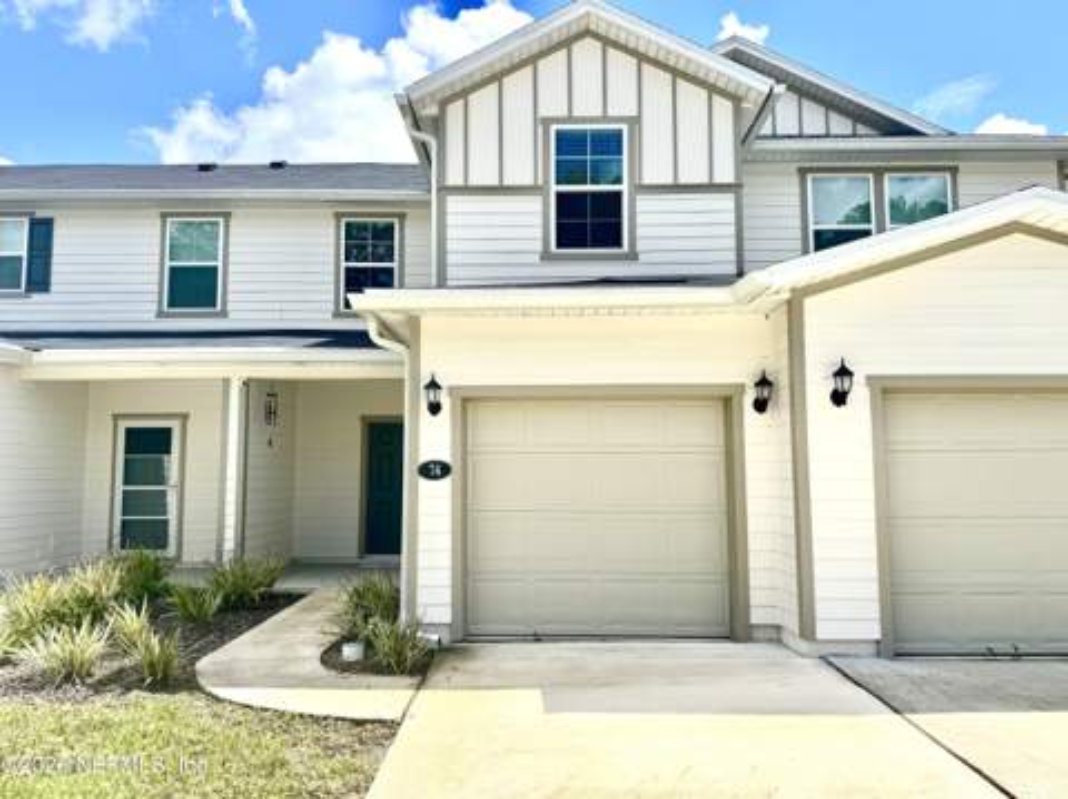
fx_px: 740
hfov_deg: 71.7
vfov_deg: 56.7
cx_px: 534
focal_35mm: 24
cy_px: 400
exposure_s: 1/5814
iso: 80
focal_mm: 6.76
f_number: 1.78
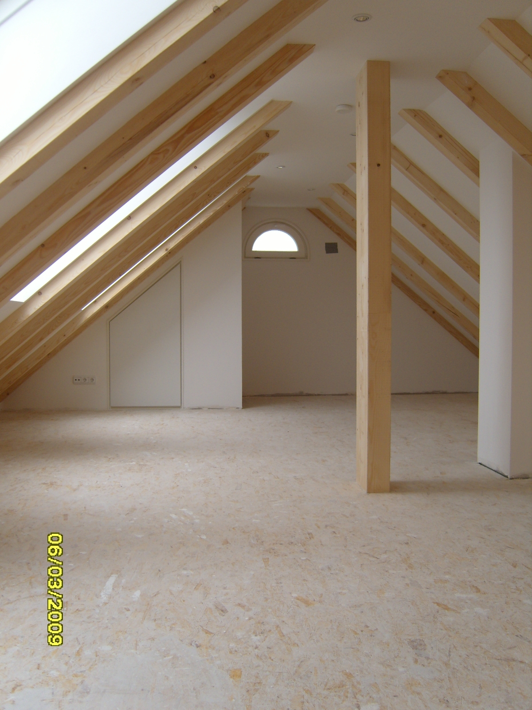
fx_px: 717
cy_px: 355
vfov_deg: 52.6
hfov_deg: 40.7
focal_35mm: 35
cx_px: 266
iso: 80
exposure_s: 1/45
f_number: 2.8
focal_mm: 7.4
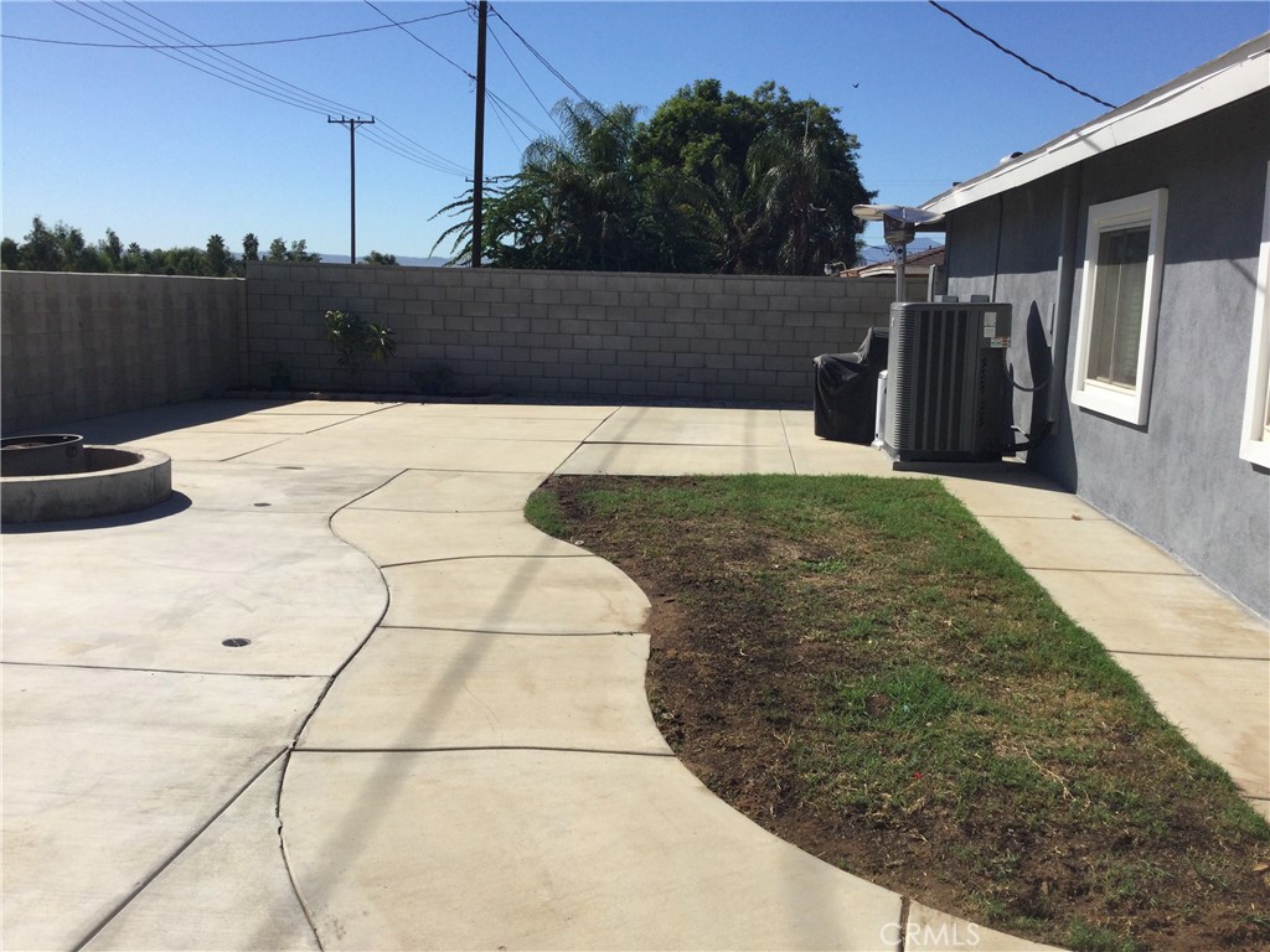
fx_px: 1137
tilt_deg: -11.2
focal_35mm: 31
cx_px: 635
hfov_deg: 58.4
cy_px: 476
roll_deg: -2.4
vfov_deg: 45.4
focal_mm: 3.3
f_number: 2.4
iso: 25
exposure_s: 1/1773
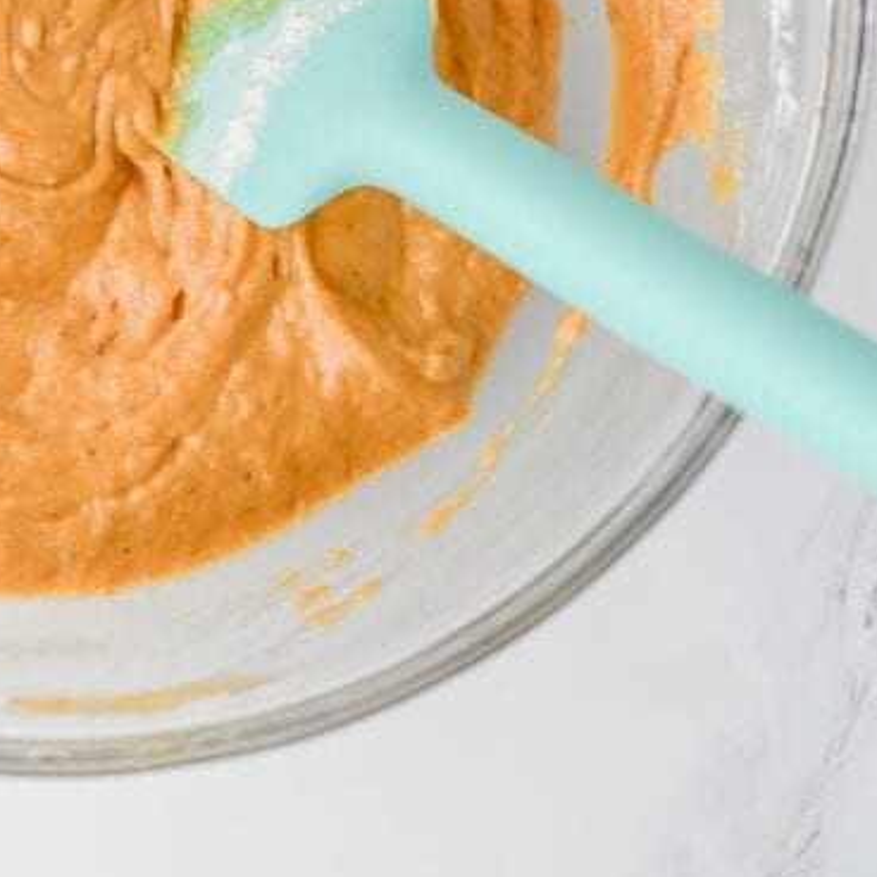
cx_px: 87
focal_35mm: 118
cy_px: -62
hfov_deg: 14.6
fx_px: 3382
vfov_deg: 14.5
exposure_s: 1/200
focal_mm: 50
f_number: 3.5
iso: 180
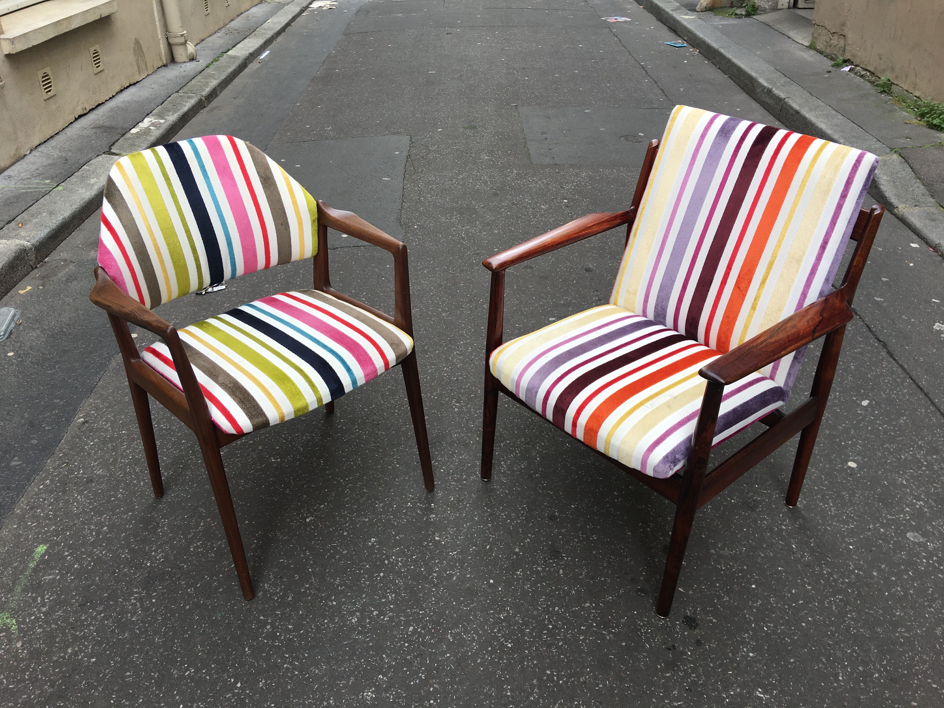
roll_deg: +1.0
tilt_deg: -28.2
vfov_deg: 48.2
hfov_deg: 61.7
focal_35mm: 29
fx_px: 791
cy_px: 354
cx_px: 472
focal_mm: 4.15
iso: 25
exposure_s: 1/131
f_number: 2.2
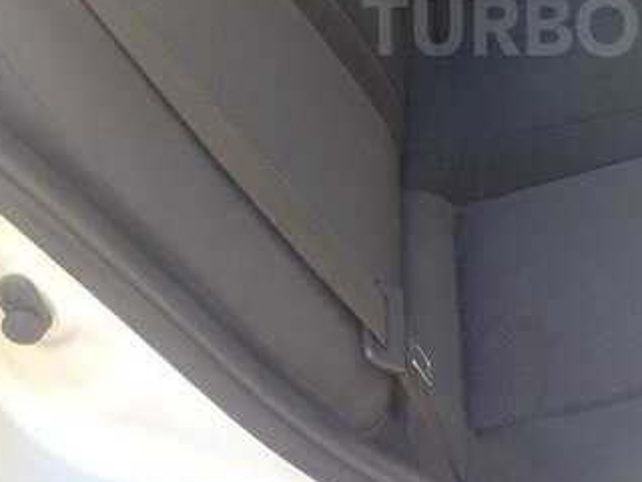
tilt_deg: -28.5
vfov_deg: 21.0
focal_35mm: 68
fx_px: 1261
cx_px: 568
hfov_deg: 27.6
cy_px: 25
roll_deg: +5.4
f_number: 2.4
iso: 50
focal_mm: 4.12
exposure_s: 1/60
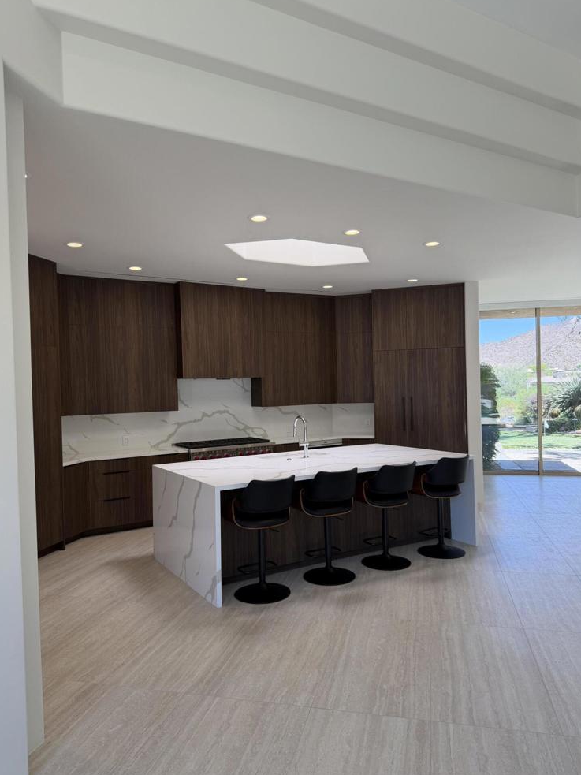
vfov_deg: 69.4
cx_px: 287
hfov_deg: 54.9
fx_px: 560
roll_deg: +1.5
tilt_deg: -0.9
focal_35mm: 25
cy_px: 393
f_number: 1.78
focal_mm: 6.76
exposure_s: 1/200
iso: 80
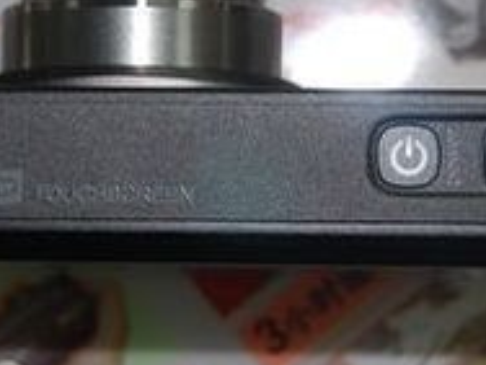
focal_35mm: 144
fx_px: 2022
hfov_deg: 13.7
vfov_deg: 10.3
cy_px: 110
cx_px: 299
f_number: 5.3
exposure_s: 1/60
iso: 360
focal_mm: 42
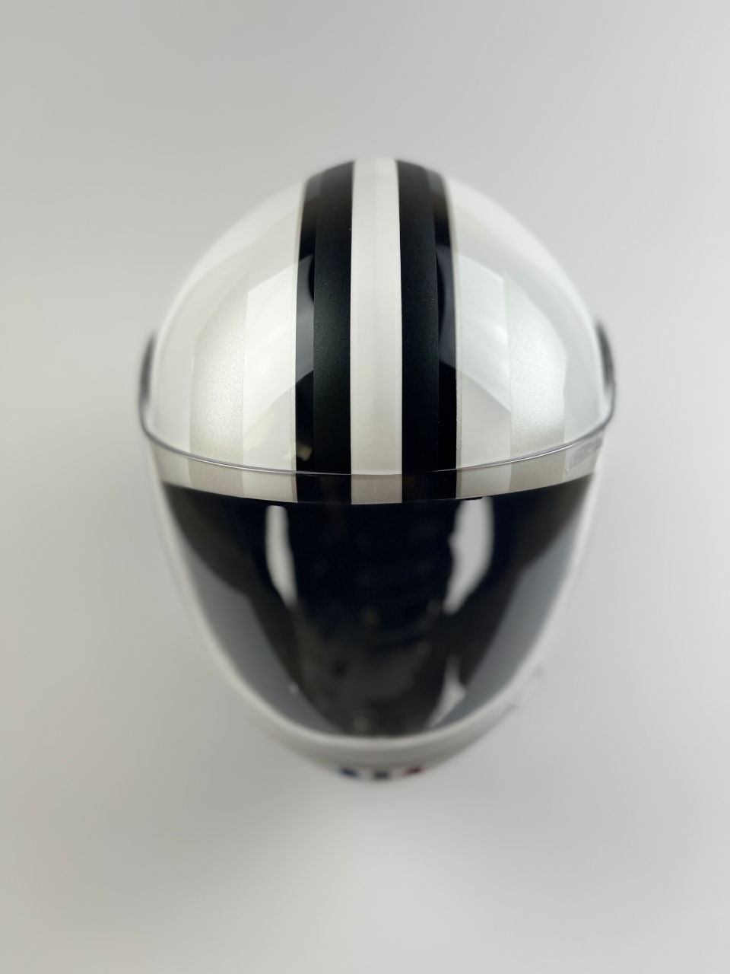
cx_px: 365
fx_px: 731
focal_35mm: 26
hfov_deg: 53.1
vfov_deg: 67.3
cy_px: 487
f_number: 1.6
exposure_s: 1/393
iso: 50
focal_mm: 5.1
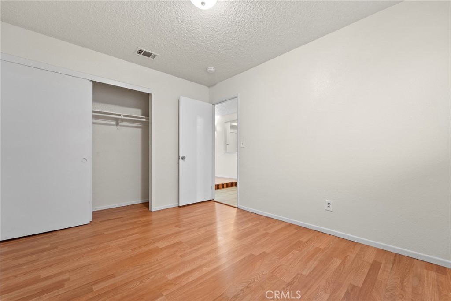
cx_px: 226
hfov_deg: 104.2
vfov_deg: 81.2
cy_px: 150
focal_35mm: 14
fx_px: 175
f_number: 9
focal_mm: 14
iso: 3200
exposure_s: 1/2
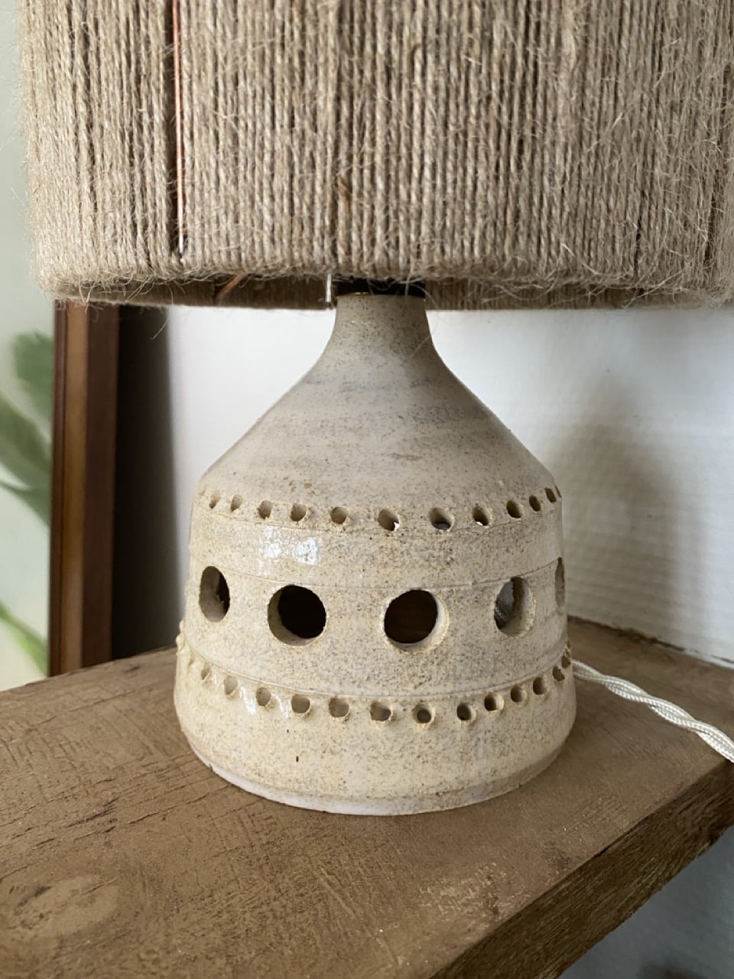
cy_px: 490
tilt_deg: -8.1
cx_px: 367
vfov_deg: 67.3
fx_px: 735
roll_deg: +1.2
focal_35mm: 26
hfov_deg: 53.1
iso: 250
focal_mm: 4.25
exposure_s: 1/50
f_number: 1.8
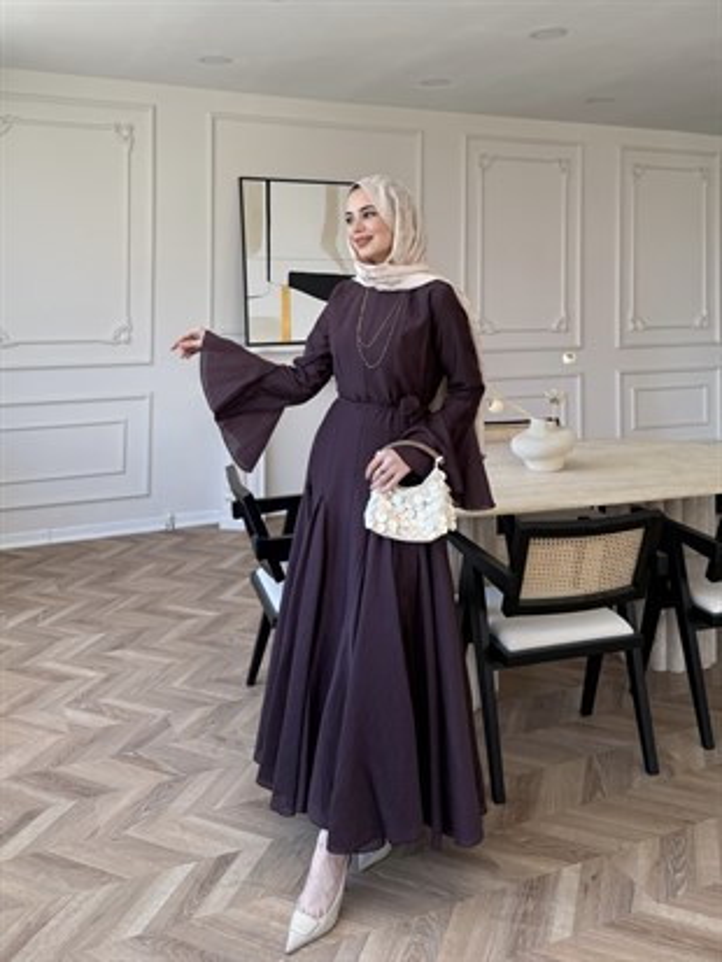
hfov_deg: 56.8
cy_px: 481
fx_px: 667
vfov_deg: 71.6
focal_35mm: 24
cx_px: 361
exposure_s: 1/213
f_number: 1.78
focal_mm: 6.76
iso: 64
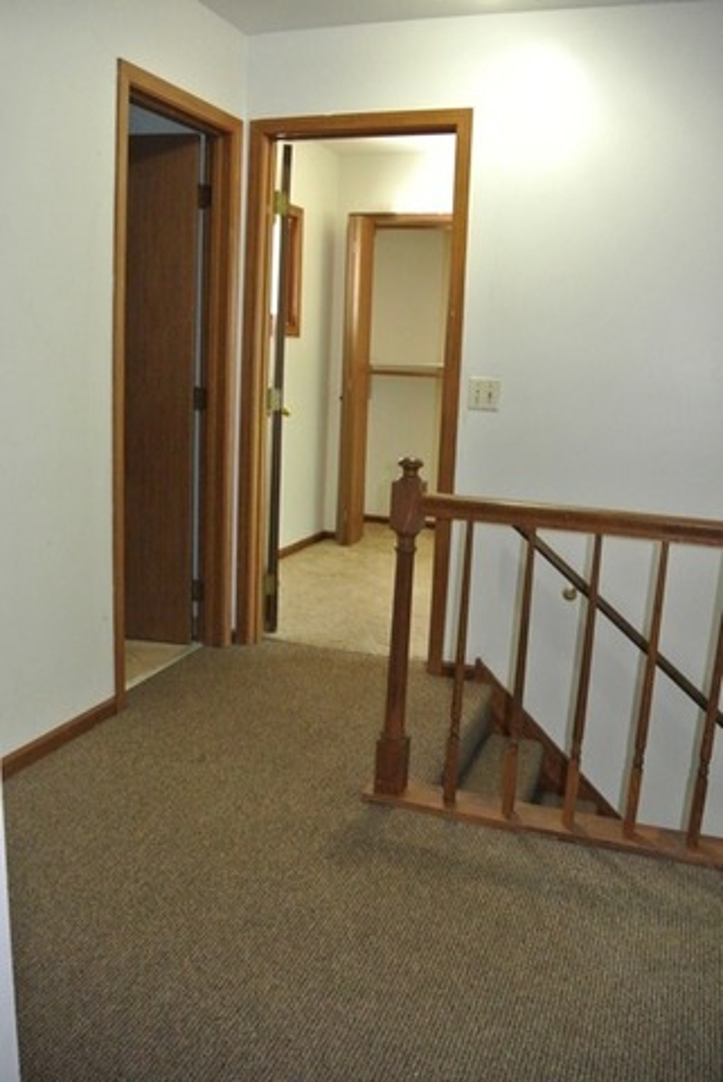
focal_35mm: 29
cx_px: 362
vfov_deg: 63.6
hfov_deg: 45.0
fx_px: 872
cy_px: 541
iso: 2000
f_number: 3.5
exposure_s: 1/60
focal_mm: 11
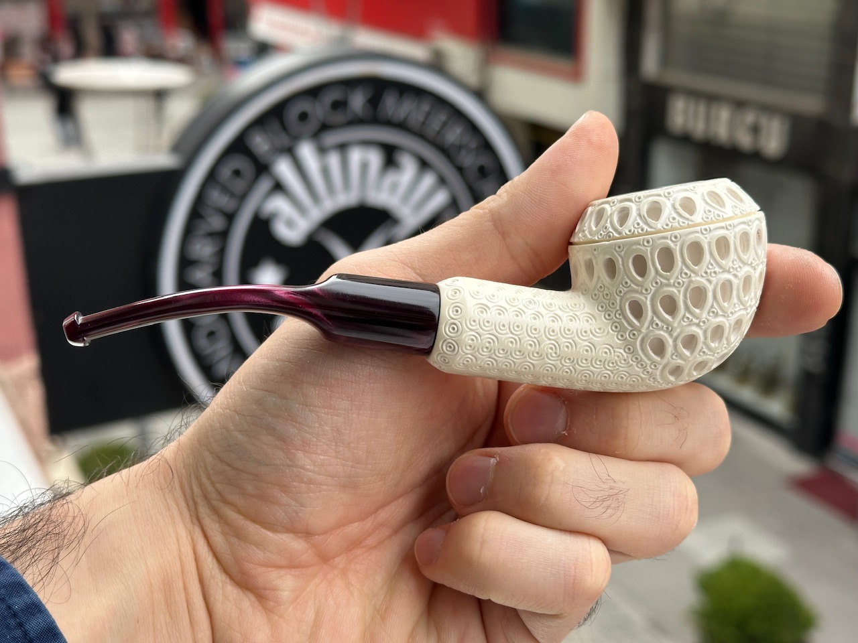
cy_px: 322
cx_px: 429
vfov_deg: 30.3
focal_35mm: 48
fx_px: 1190
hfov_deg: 39.7
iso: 64
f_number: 1.78
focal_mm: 6.86
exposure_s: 1/1000
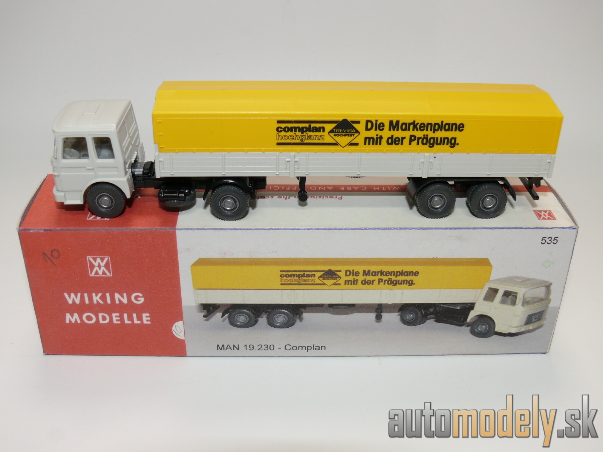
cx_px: 302
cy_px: 226
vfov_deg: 35.1
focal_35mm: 41
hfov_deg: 45.8
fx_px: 714
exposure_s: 1/30
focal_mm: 8.2
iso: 100
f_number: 4
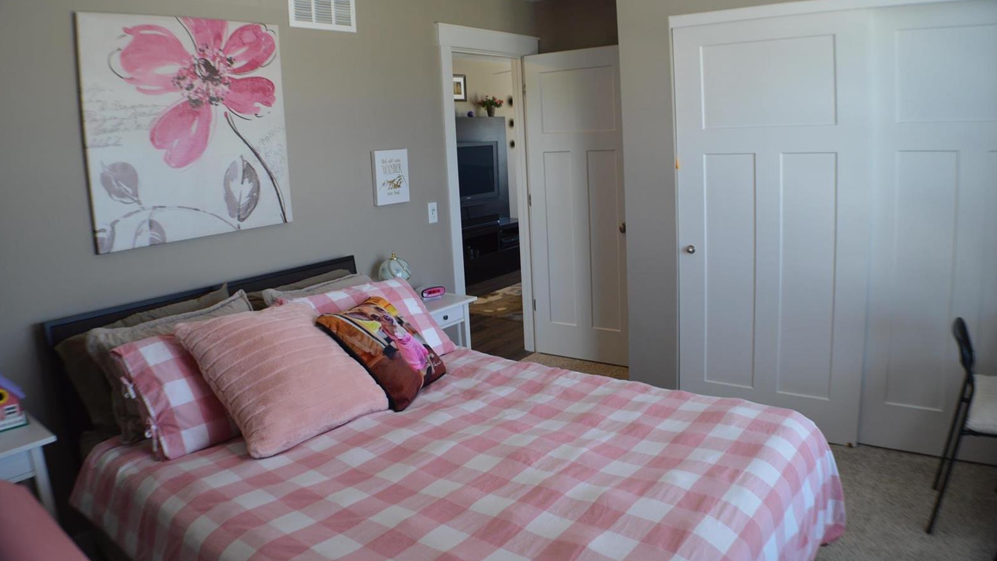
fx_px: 846
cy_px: 242
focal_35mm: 32
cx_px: 493
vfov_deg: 36.6
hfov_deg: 61.0
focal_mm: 20
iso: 400
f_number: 4
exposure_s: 1/60
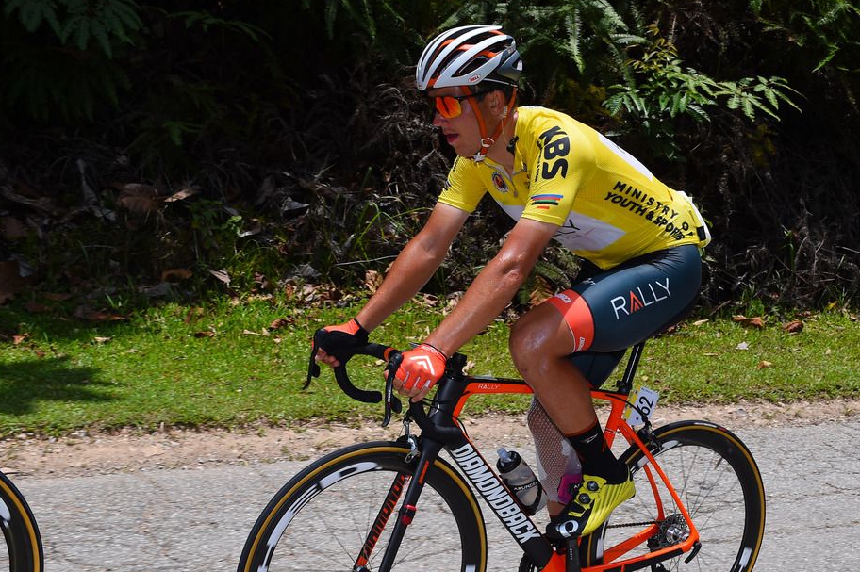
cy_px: 352
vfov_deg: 26.9
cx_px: 497
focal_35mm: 50
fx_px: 1194
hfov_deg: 39.5
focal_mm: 38
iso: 500
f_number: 9
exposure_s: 1/1000
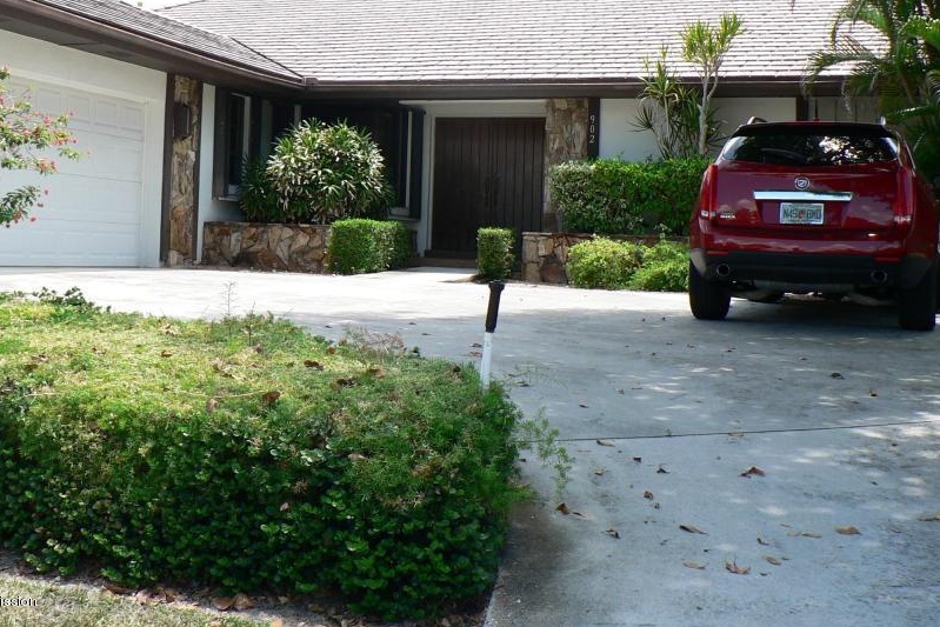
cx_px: 342
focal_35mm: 48
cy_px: 182
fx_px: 1253
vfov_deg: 27.8
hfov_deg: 40.8
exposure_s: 1/200
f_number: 4
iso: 80
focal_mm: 6
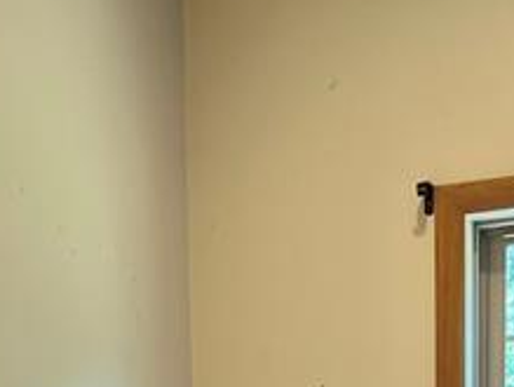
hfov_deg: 21.5
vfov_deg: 14.0
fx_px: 1353
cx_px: 192
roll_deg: +1.9
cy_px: 751
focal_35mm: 91
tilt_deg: -7.9
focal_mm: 5.1
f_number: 1.6
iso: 125
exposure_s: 1/120
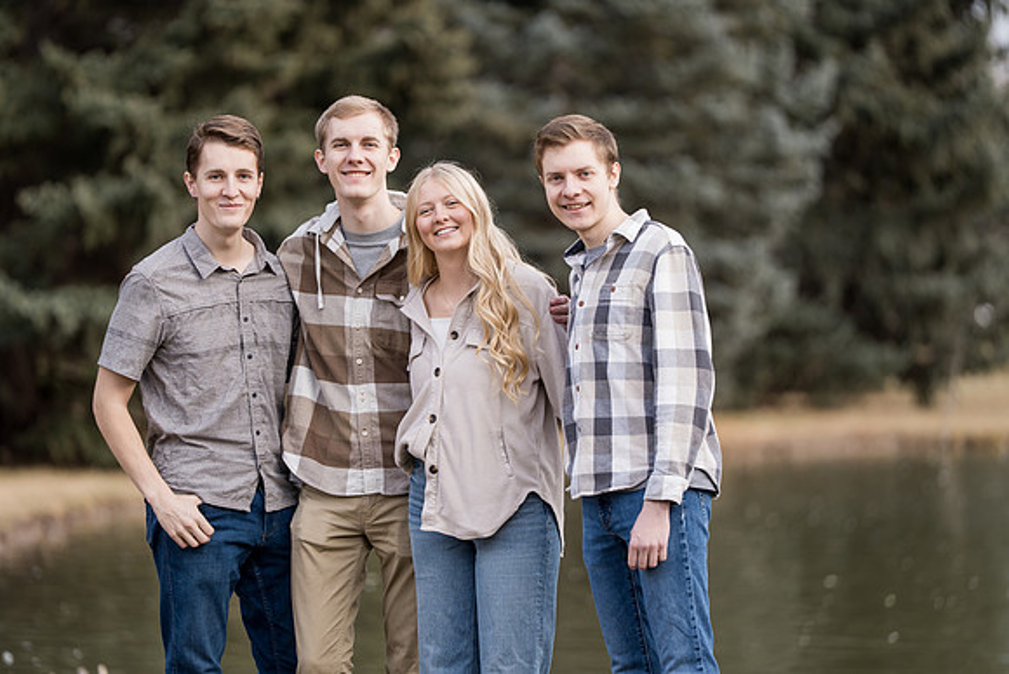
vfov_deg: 7.2
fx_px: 5354
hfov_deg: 10.8
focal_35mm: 191
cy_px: 337
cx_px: 504
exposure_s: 1/320
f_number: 2.8
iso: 200
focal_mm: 191
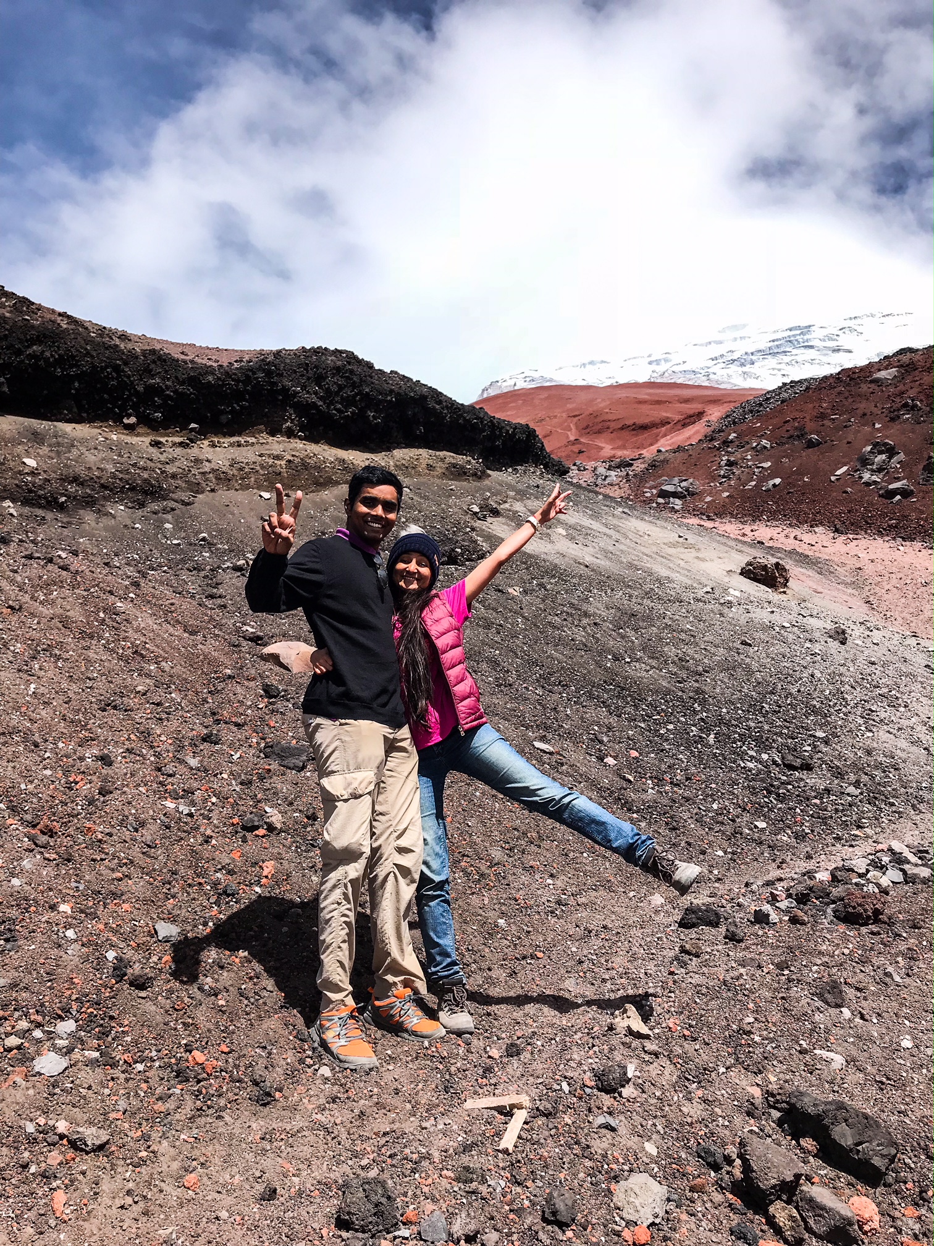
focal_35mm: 28
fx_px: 1007
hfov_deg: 49.7
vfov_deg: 63.4
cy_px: 623
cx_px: 467
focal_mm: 3.99
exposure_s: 1/2994
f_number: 1.8
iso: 20
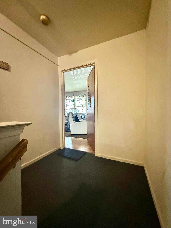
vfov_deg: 102.1
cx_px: 86
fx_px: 92
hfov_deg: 85.7
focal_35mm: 14
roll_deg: +0.3
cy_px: 114
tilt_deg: -0.6
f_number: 2.2
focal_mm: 2.22
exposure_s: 1/60
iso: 640
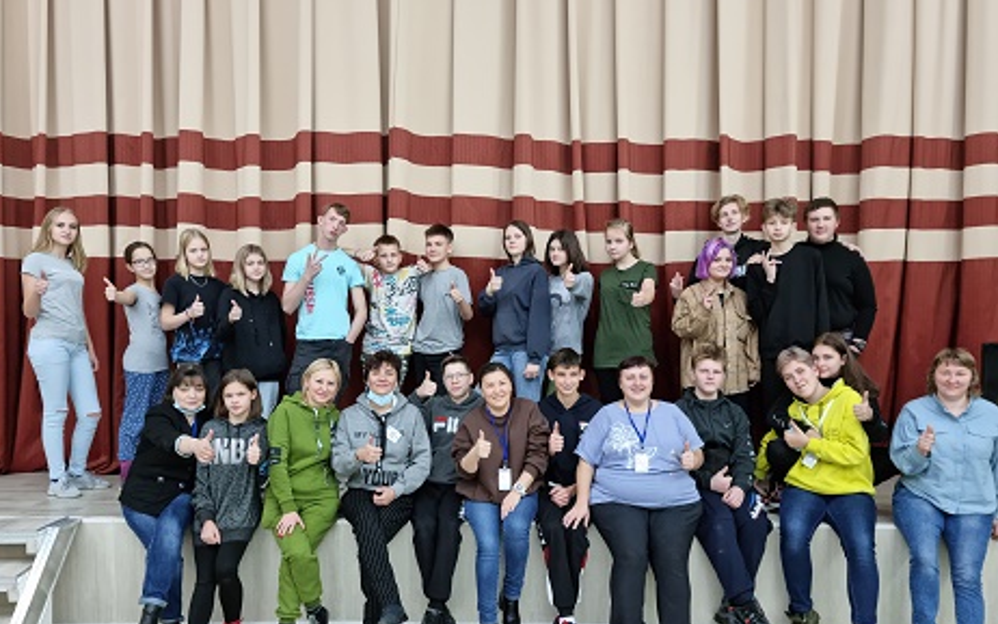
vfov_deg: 40.5
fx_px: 843
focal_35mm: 31
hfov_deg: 61.2
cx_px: 503
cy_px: 364
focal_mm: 5.9
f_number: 2
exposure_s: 1/50
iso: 200
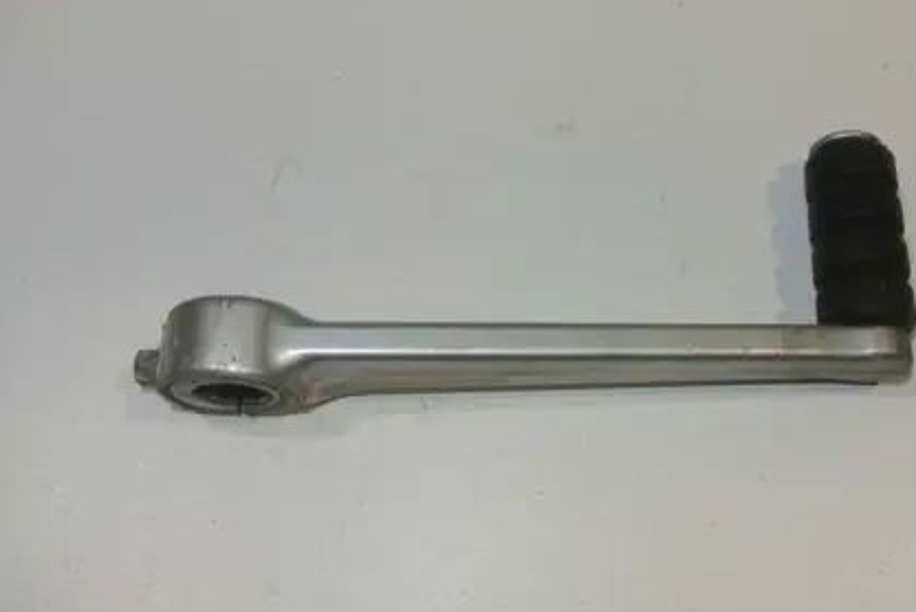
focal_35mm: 44
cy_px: 264
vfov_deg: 30.5
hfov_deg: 44.2
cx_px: 555
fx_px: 1120
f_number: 5
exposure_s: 1/60
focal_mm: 12.7
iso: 200
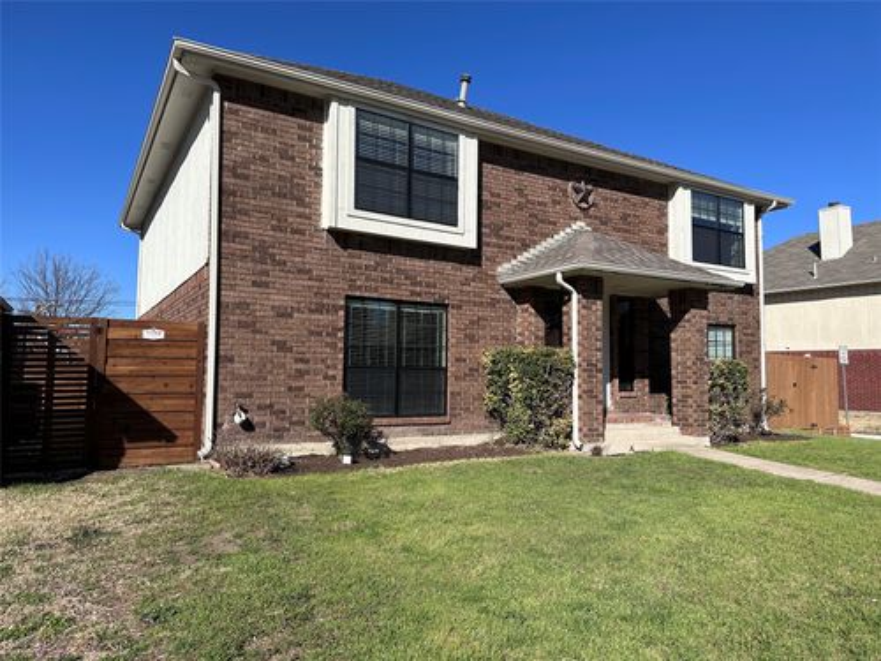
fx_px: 611
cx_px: 440
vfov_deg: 56.8
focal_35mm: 24
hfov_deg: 71.6
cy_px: 330
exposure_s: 1/5263
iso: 80
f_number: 1.78
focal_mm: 6.86
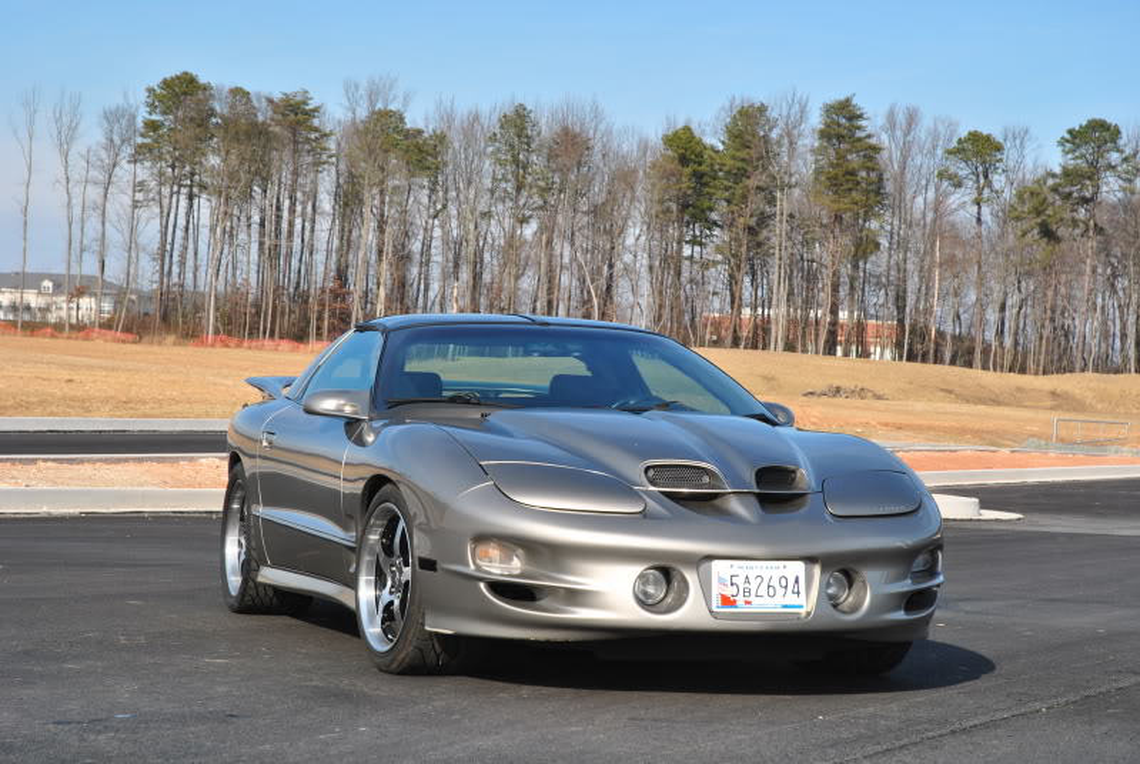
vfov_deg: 16.3
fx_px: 2663
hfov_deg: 24.2
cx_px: 570
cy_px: 382
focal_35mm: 84
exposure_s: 1/250
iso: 100
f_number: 8
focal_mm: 56
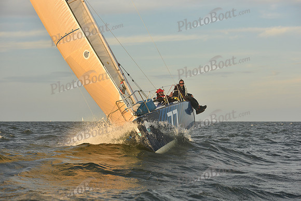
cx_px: 150
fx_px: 769
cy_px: 100
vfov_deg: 14.9
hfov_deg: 22.1
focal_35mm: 92
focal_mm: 92
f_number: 5
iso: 250
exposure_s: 1/640
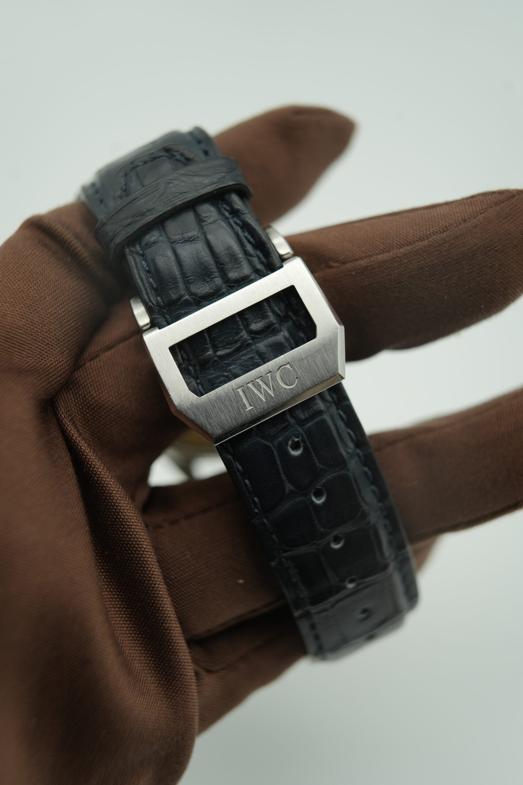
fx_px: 763
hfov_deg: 37.9
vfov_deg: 54.4
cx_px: 262
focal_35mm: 35
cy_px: 392
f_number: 5
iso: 400
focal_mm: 35
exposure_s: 1/250
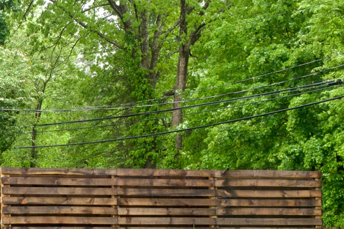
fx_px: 1213
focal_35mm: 127
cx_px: -220
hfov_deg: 14.7
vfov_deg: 10.7
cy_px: 233
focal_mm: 35
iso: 100
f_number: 14
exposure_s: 1/25
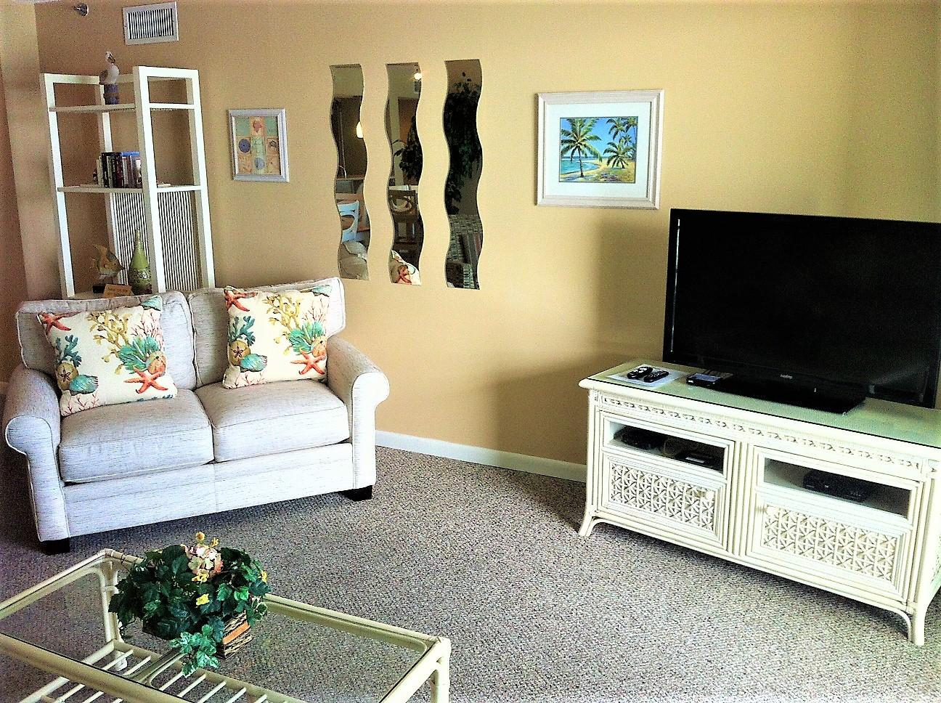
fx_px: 950
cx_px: 470
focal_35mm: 35
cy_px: 352
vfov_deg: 40.6
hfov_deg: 52.7
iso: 125
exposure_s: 1/100
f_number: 2.8
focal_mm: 3.85
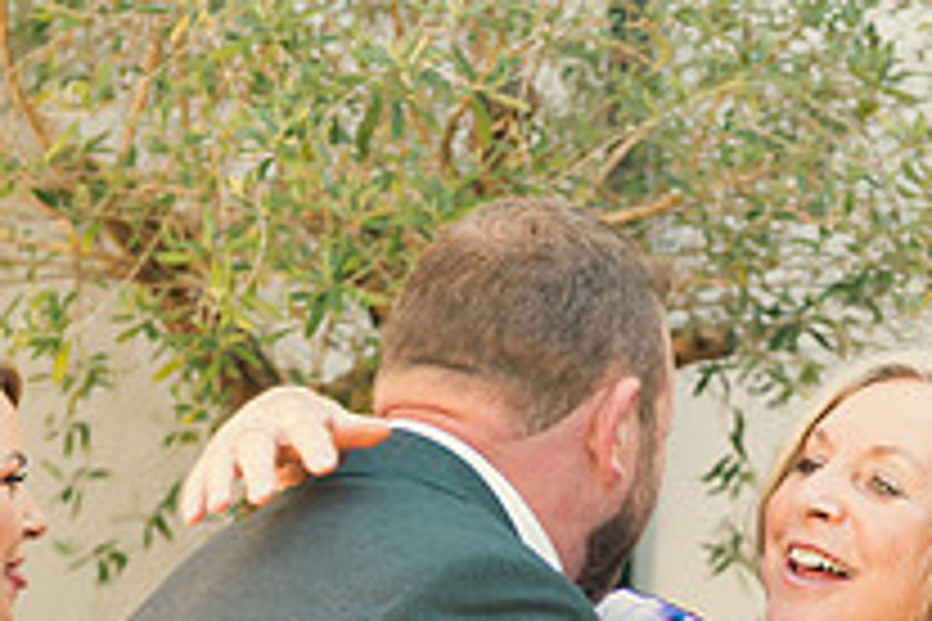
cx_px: 720
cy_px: 839
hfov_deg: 18.1
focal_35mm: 112
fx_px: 2899
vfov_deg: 11.8
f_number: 3.5
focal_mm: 40
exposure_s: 1/250
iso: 160
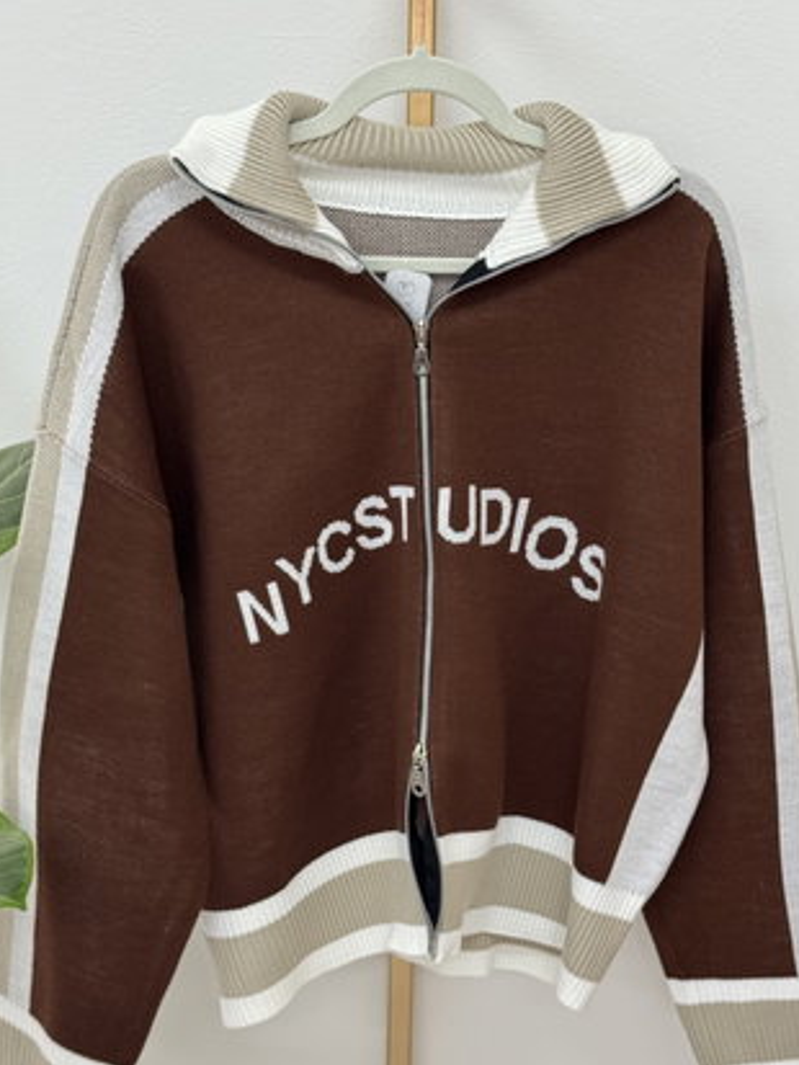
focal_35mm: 62
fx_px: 1907
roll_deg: -0.2
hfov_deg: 23.6
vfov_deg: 31.2
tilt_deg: -13.8
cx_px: 454
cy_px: 538
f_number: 1.78
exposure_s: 1/50
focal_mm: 6.76
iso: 125
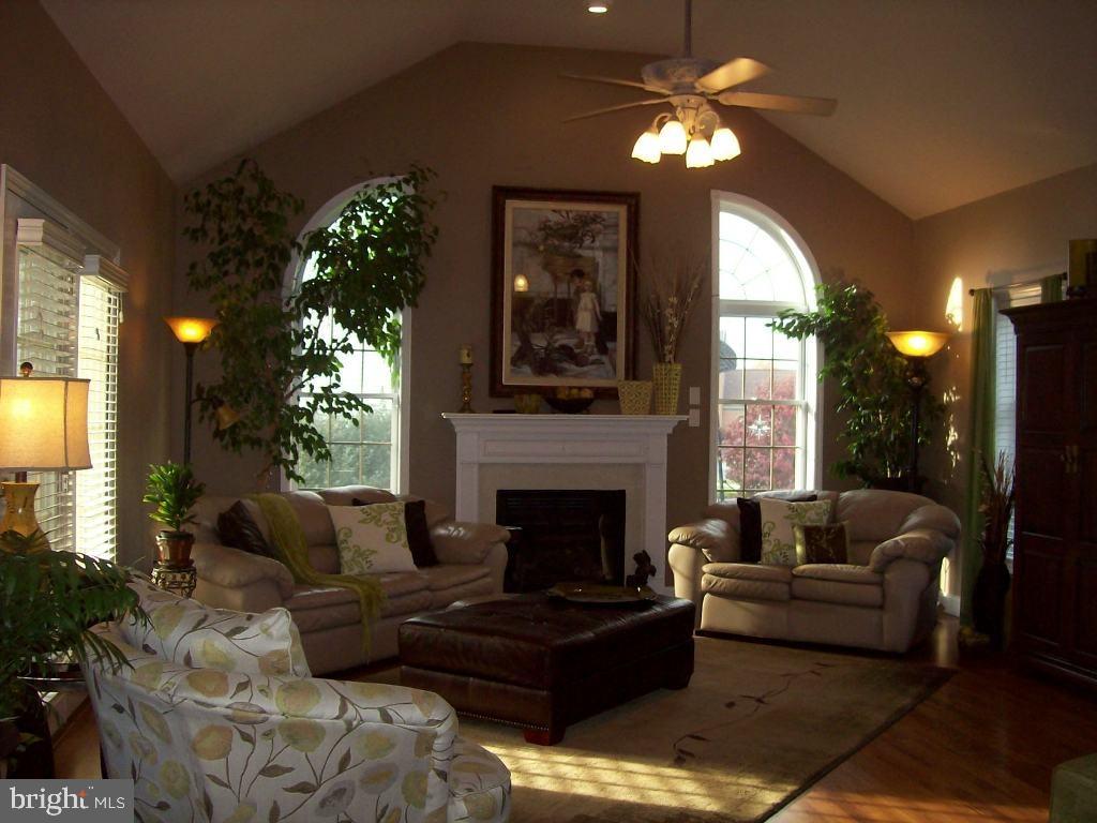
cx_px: 548
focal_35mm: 36
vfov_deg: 39.7
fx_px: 1141
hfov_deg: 51.4
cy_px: 412
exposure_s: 1/64
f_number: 2.7
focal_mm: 6
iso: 80
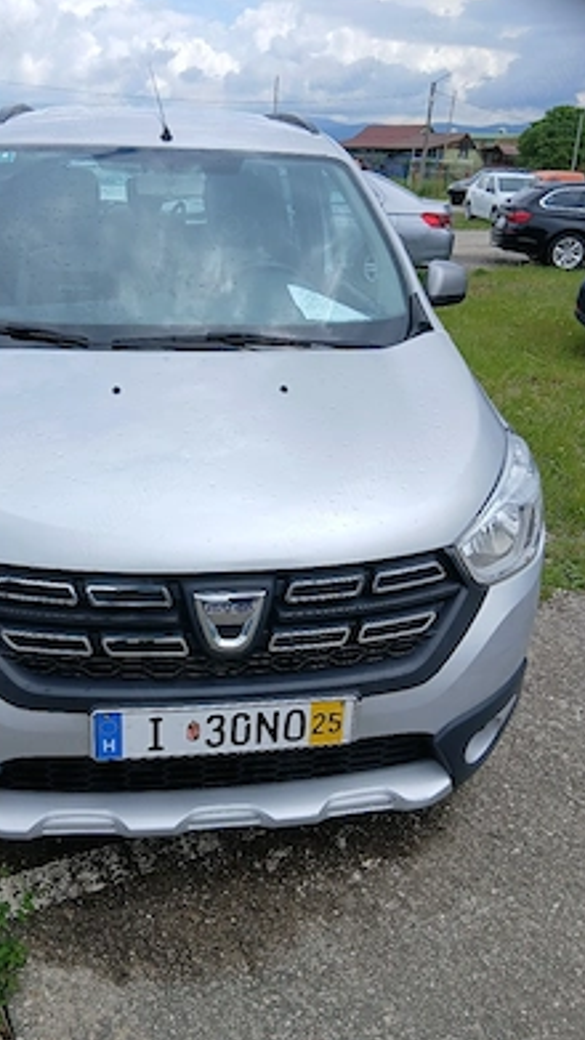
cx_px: 210
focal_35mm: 29
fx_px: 800
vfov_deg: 66.1
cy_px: 516
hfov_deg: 39.8
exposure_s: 1/435
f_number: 1.8
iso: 20
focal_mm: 3.98
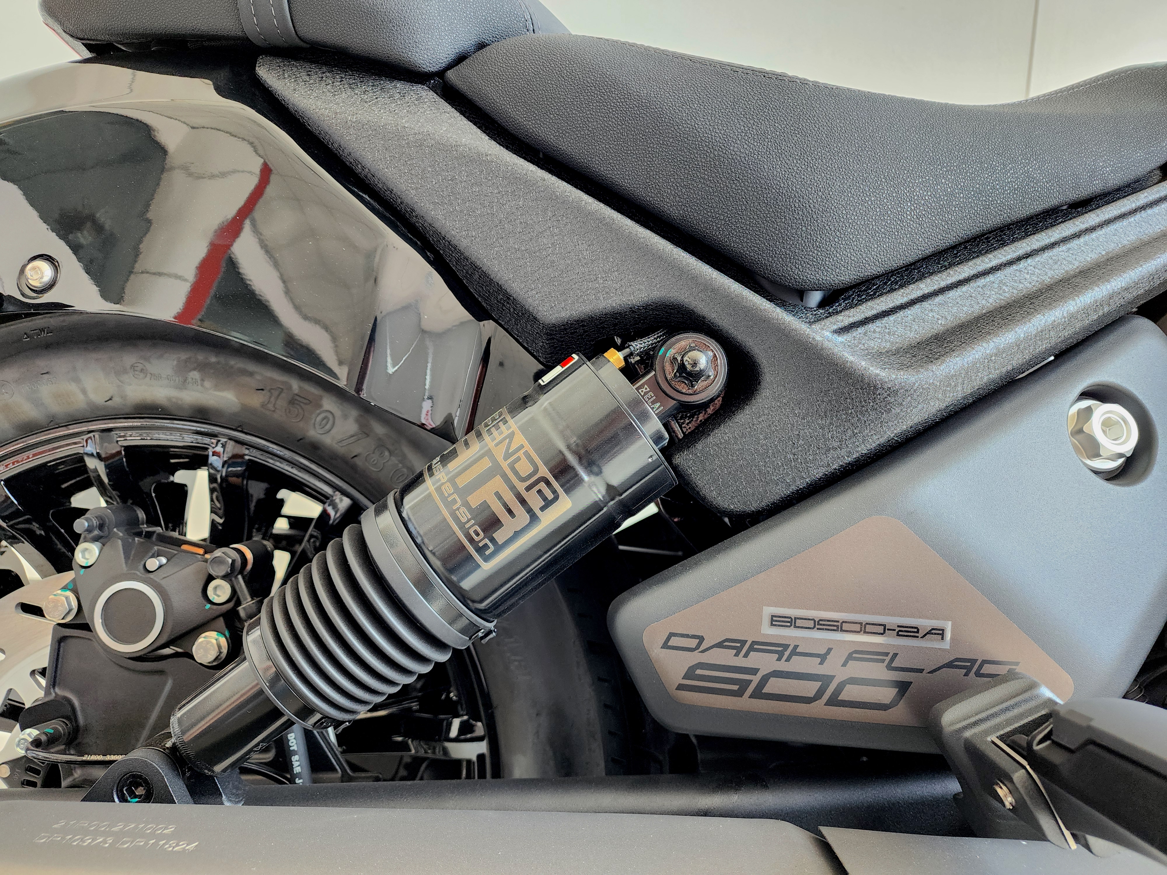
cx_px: 584
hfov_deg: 73.9
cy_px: 438
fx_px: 775
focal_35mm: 23
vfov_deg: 58.9
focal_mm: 6.4
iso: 160
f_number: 1.8
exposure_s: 1/100
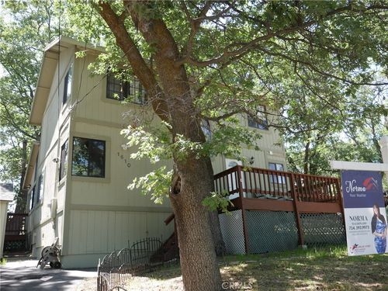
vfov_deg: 46.8
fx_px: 336
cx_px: 194
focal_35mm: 30
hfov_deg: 60.0
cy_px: 146
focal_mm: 15
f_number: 4
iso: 200
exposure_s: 1/200
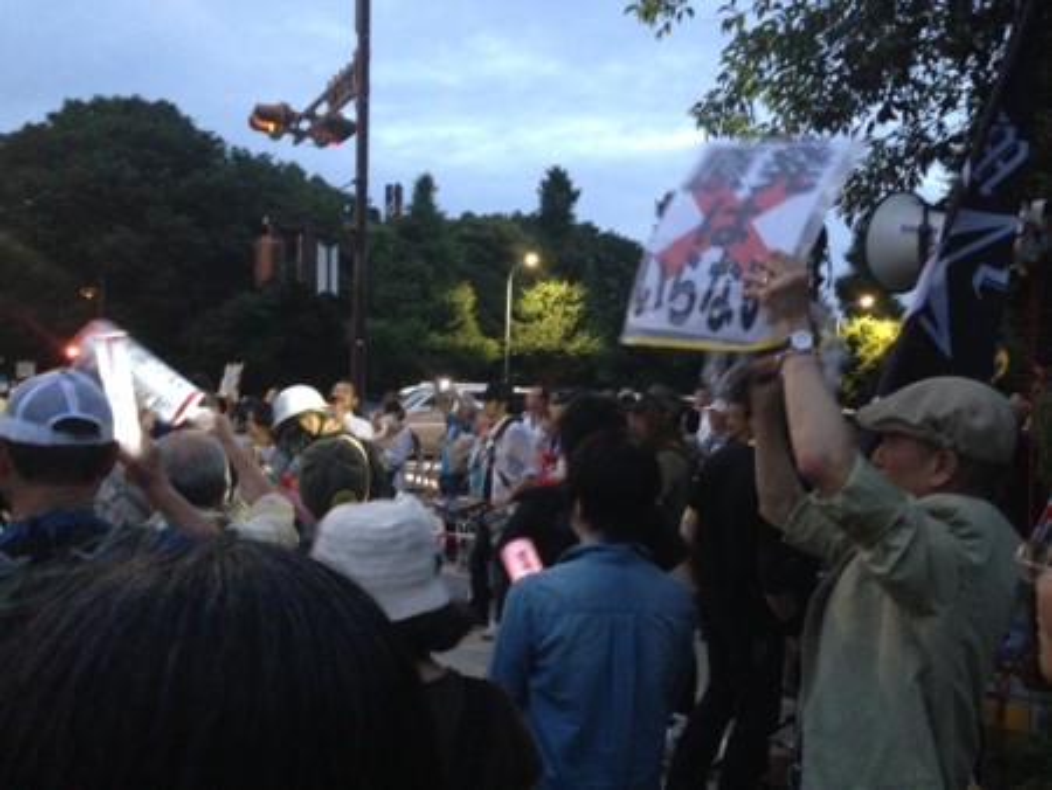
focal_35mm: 33
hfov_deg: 55.3
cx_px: 526
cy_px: 395
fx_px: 1003
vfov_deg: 43.0
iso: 500
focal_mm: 4.13
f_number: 2.4
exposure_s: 1/15
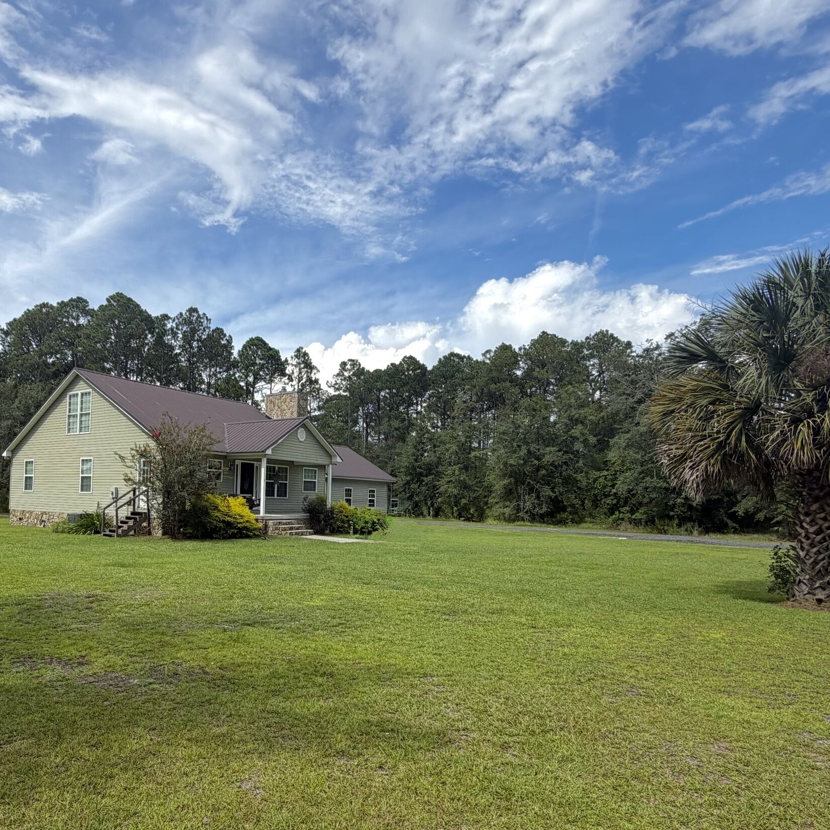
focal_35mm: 23
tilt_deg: +0.6
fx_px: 624
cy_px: 492
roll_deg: -0.9
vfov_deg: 66.7
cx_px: 278
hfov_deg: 65.5
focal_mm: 2.22
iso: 20
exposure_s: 1/799
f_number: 2.2
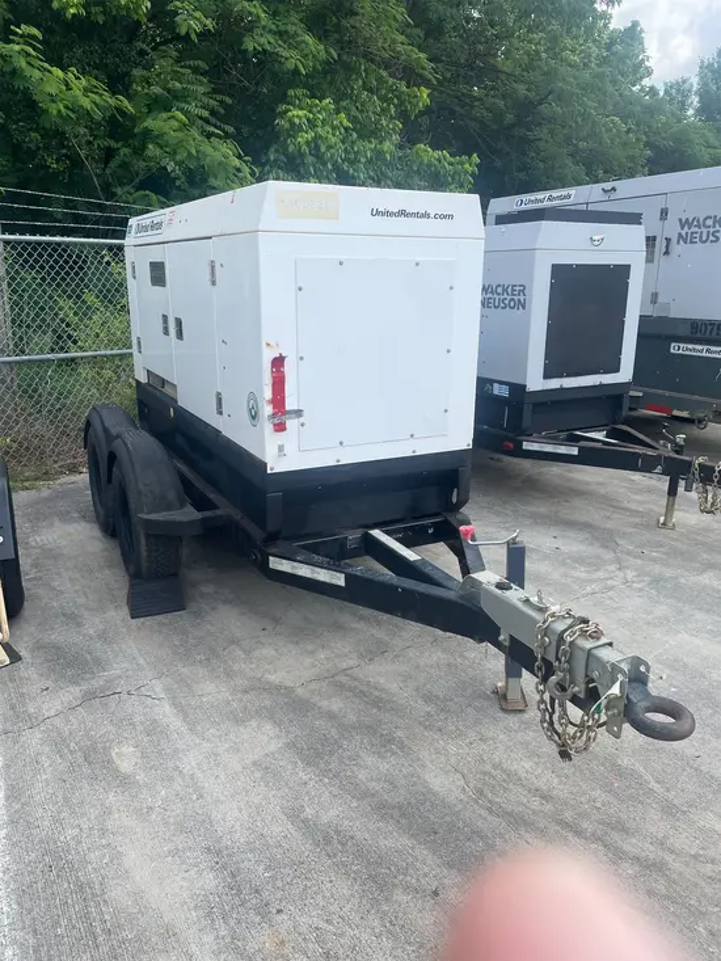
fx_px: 722
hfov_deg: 53.1
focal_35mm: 26
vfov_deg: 67.3
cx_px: 360
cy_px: 480
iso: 32
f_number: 1.6
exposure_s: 1/1742
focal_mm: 4.2
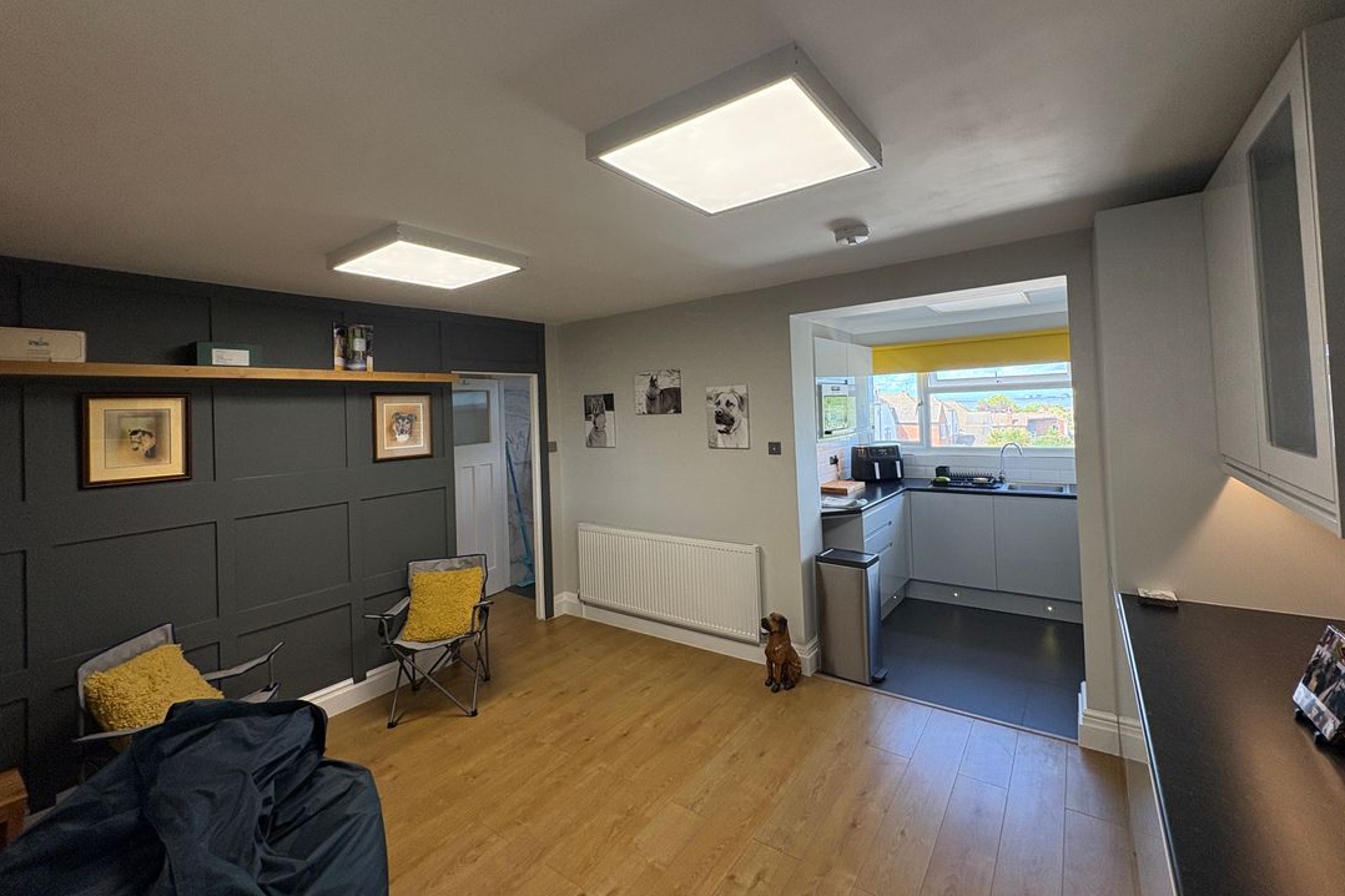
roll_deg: +3.9
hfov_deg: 100.4
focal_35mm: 15
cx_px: 689
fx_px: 560
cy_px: 397
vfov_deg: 77.0
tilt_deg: +1.9
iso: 125
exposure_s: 1/117
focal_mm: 2.22
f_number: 2.2
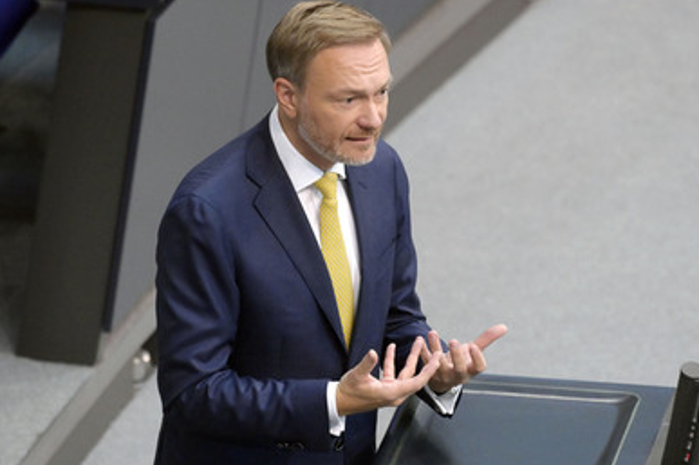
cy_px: 250
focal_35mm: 525
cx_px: 360
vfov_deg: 2.6
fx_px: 10181
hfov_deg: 3.9
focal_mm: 450
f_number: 6.3
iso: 8000
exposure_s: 1/320
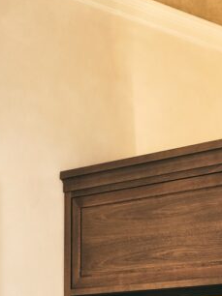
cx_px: 115
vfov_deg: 15.3
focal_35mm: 124
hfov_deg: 11.9
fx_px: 1062
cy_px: 361
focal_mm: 46.5
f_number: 11
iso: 800
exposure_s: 4
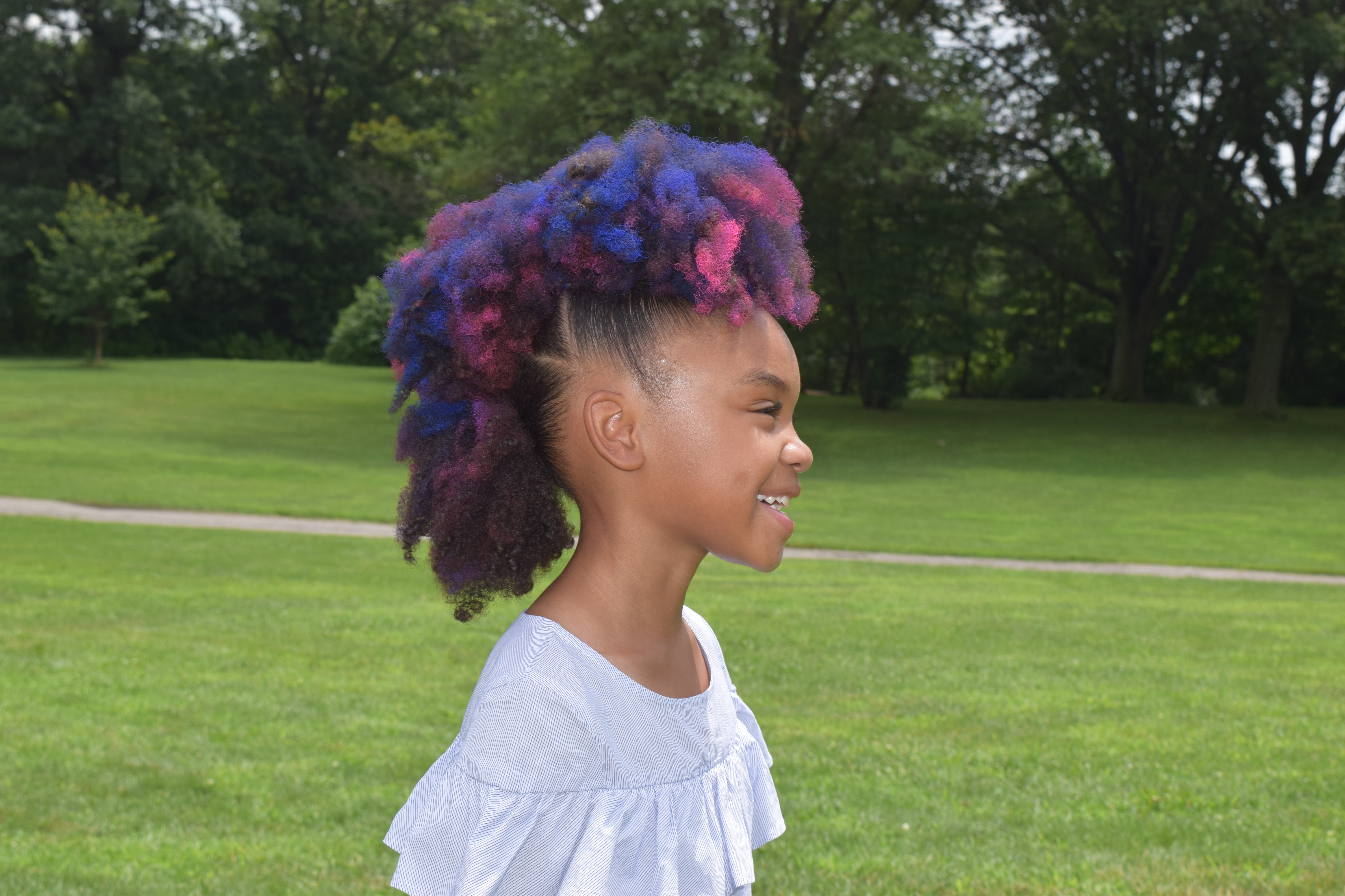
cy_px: 448
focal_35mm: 57
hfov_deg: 35.1
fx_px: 2129
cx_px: 672
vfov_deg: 23.8
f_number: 11
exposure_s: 1/200
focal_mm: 38
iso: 100
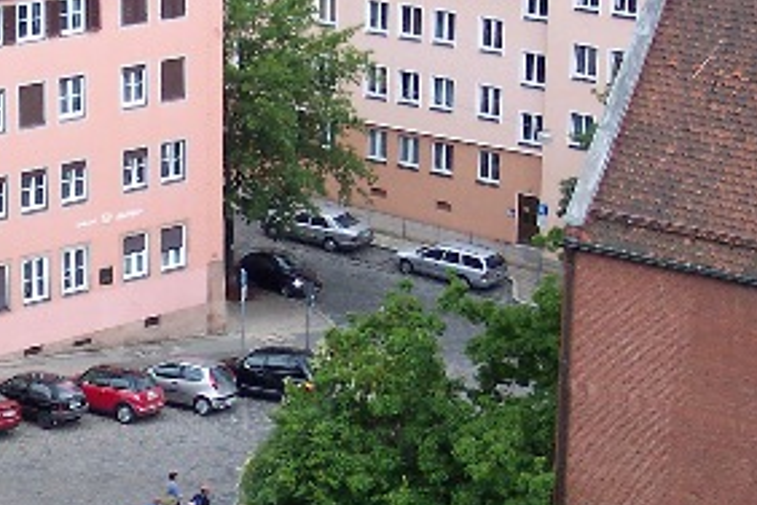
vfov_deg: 12.2
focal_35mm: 112
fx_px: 2355
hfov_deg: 18.2
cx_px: 204
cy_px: 312
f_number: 2.8
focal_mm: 8
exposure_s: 1/700
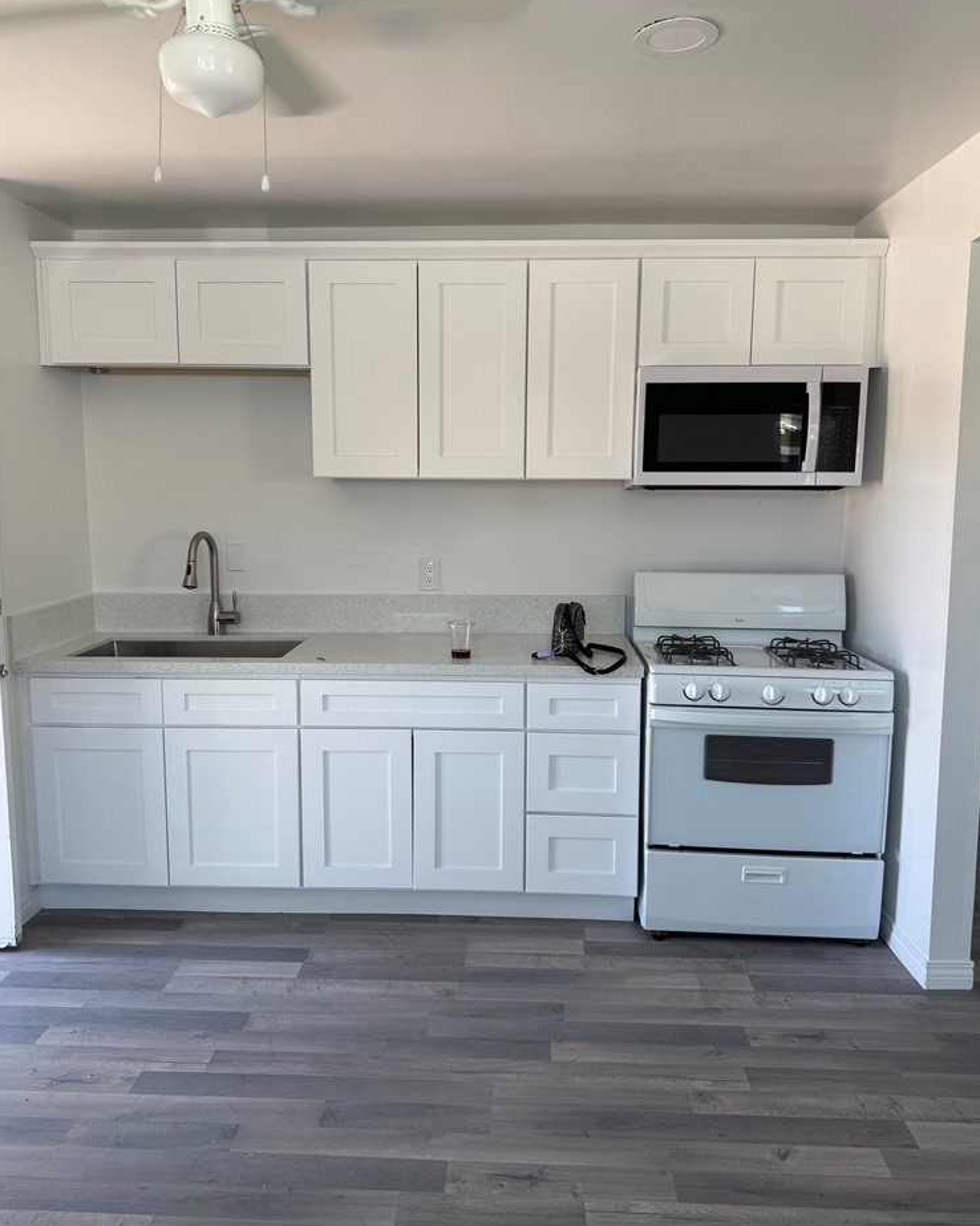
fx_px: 943
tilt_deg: -7.0
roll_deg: -0.4
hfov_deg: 54.9
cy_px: 607
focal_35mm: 26
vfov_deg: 66.0
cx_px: 485
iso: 64
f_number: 1.78
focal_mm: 6.76
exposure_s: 1/121
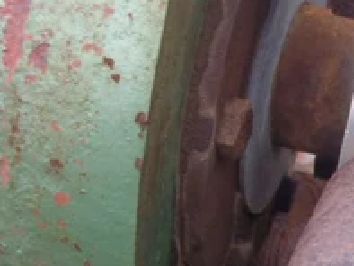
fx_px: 767
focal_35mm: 75
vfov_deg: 19.7
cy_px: 131
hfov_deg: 24.9
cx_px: 345
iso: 250
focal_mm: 6.64
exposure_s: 1/160
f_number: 4.7
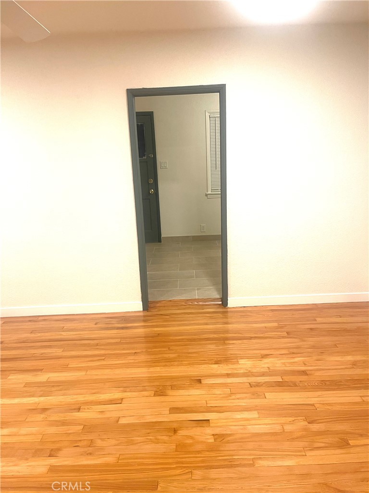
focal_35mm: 26
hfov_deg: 53.1
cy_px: 246
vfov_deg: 67.3
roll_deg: +2.8
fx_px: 370
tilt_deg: -14.0
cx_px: 184
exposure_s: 1/60
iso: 160
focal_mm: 5.1
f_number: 1.6
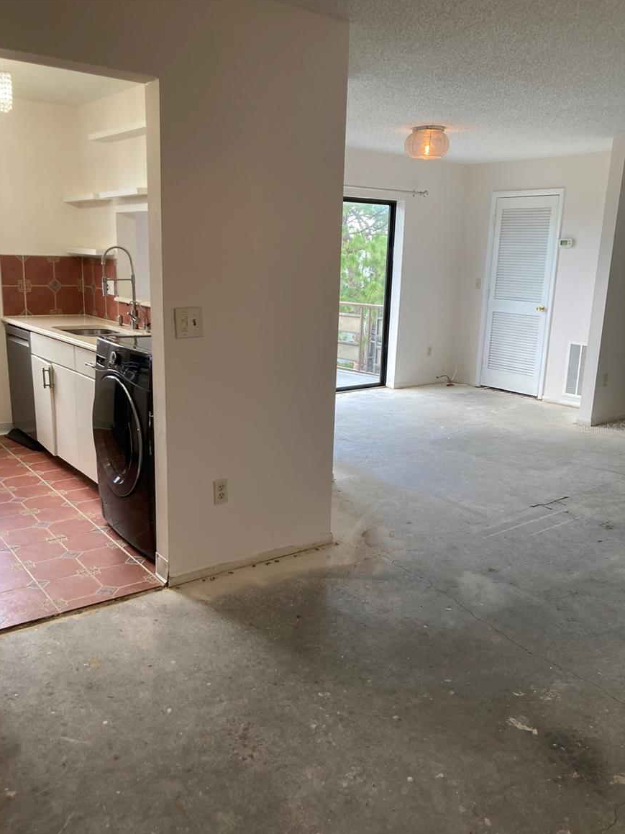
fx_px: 698
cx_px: 304
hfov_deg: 48.2
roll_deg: -0.3
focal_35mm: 29
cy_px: 427
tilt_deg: -11.7
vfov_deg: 61.7
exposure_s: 1/120
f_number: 1.8
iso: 64
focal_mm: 3.99
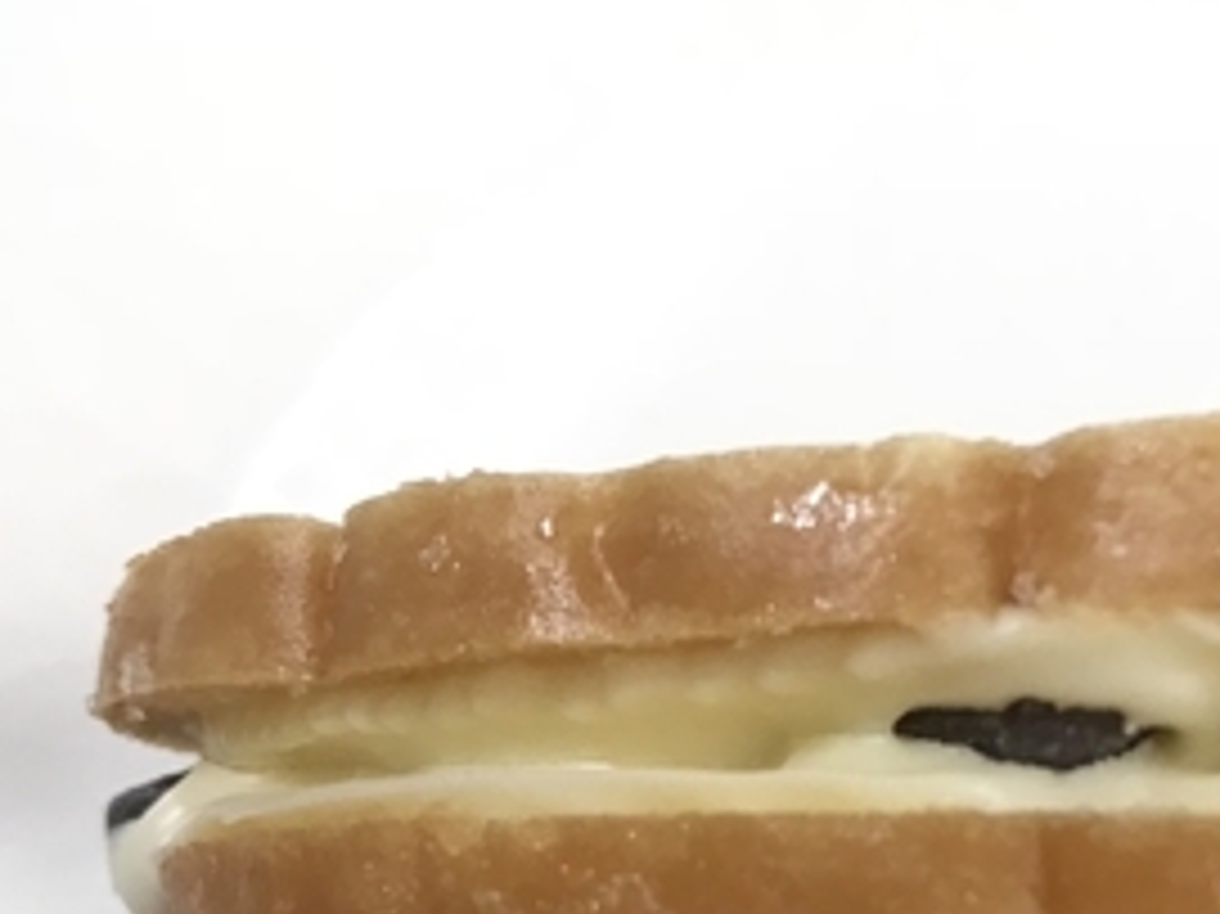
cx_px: 999
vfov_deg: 23.3
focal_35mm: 62
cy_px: 729
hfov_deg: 30.4
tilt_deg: -80.5
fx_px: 2184
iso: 40
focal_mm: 3.99
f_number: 1.8
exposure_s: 1/33
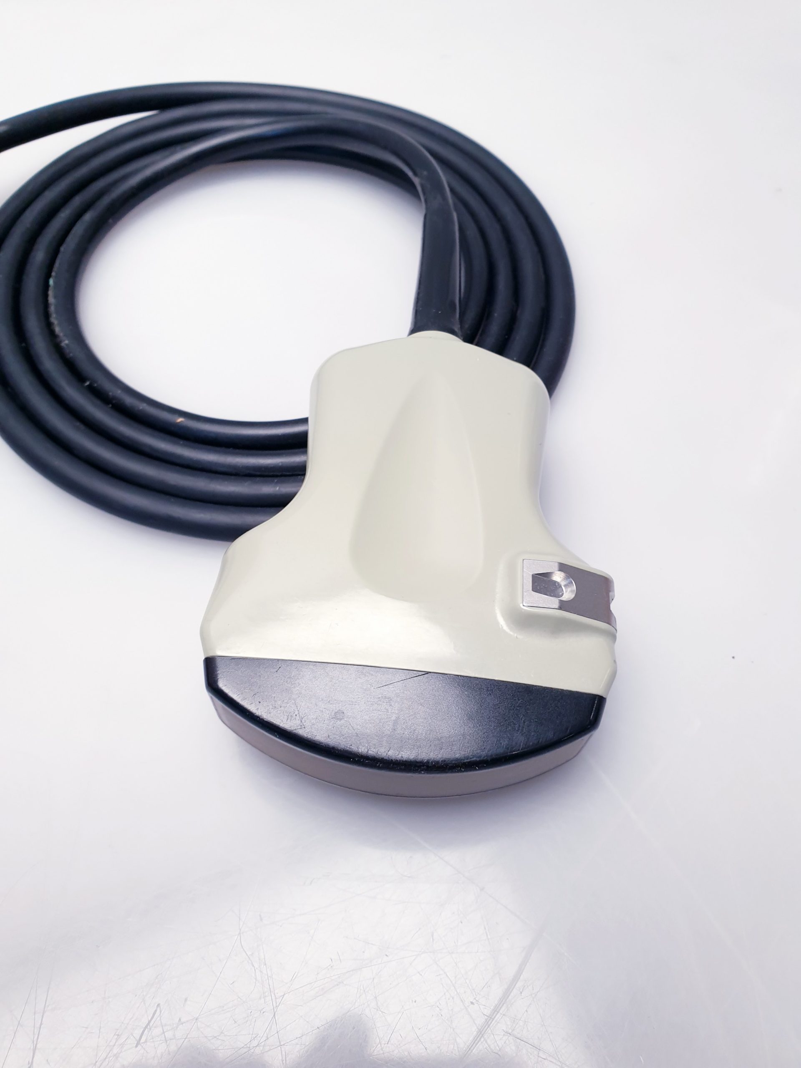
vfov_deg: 67.3
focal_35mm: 26
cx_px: 400
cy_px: 534
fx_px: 802
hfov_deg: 53.1
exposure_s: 1/50
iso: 80
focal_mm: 4.3
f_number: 2.4
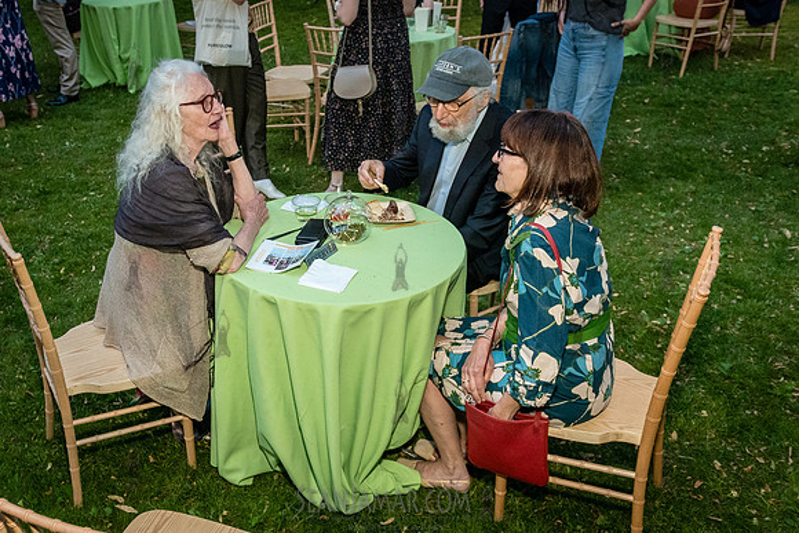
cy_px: 272
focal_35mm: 36
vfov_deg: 37.3
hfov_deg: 53.0
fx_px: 790
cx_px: 290
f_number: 3.5
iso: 4000
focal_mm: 24
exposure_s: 1/200
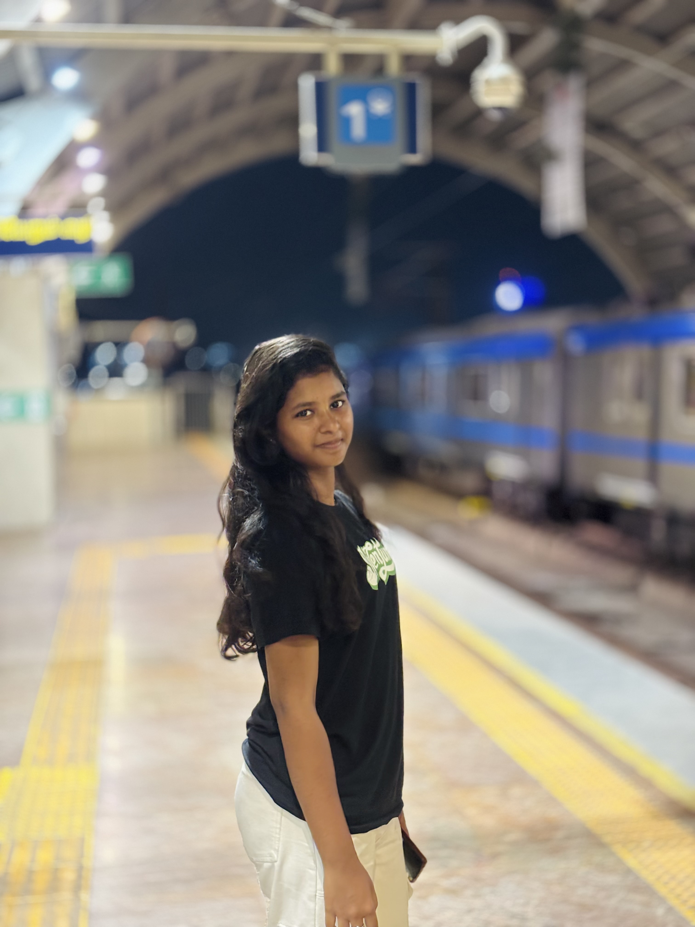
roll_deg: -0.1
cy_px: 464
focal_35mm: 52
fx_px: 1392
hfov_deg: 28.0
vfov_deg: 36.8
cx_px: 348
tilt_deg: -3.1
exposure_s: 1/20
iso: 400
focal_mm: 5.96
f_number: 1.6
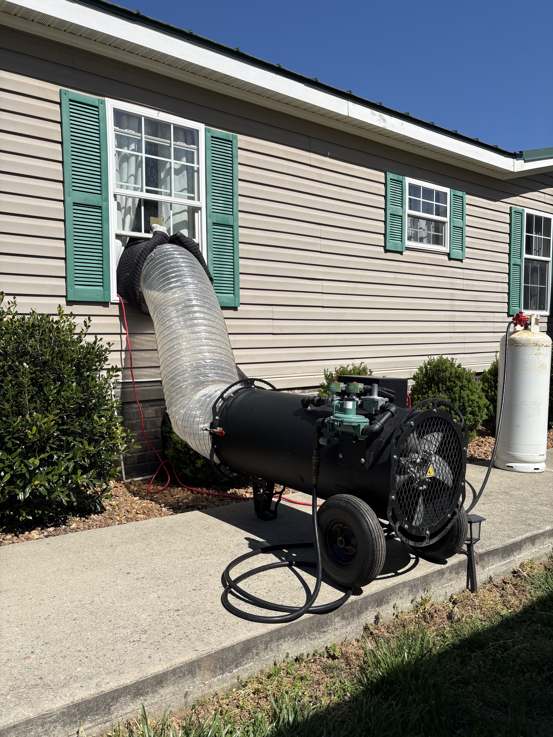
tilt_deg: -2.0
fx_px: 554
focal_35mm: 26
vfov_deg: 67.3
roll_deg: +0.5
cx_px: 276
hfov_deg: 53.1
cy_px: 368
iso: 50
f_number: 1.6
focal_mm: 5.96
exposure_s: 1/5348
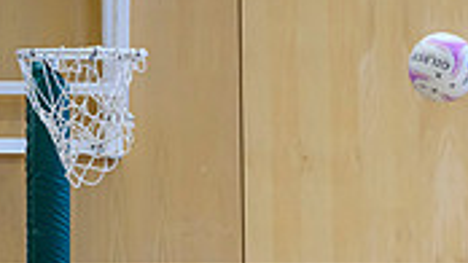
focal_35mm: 815
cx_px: 627
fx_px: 10117
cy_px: 588
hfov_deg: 2.6
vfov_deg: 1.5
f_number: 3.2
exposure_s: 1/1000
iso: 3200
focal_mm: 200
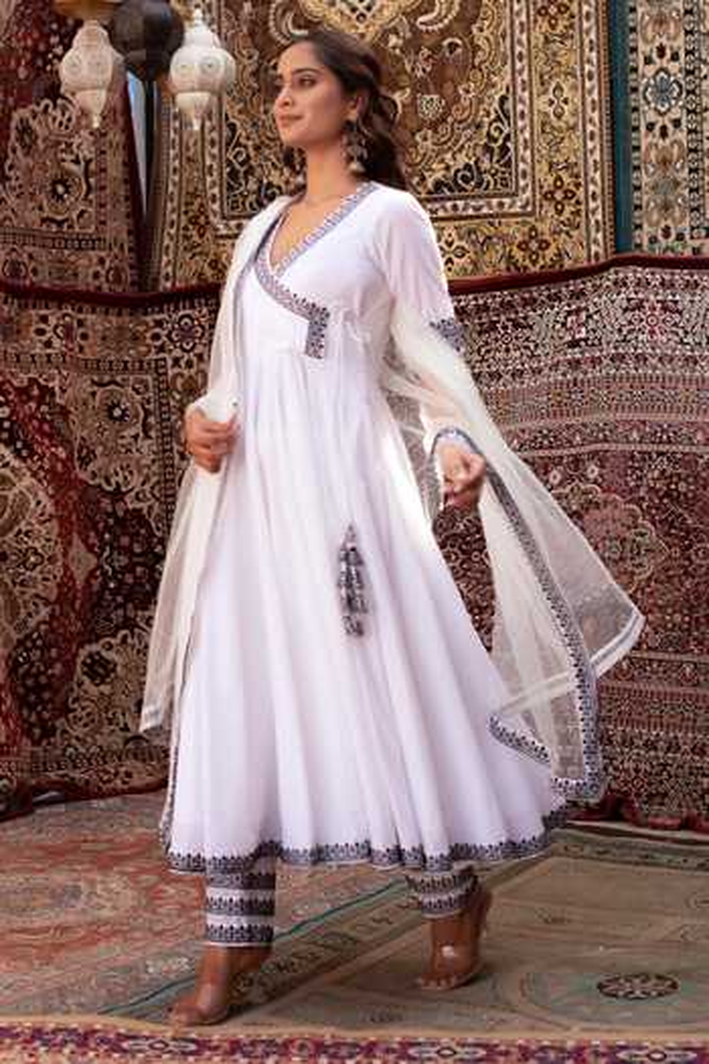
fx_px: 1477
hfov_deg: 27.0
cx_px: 354
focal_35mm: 50
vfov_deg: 39.6
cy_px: 532
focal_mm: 50
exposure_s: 1/200
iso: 100
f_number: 3.5
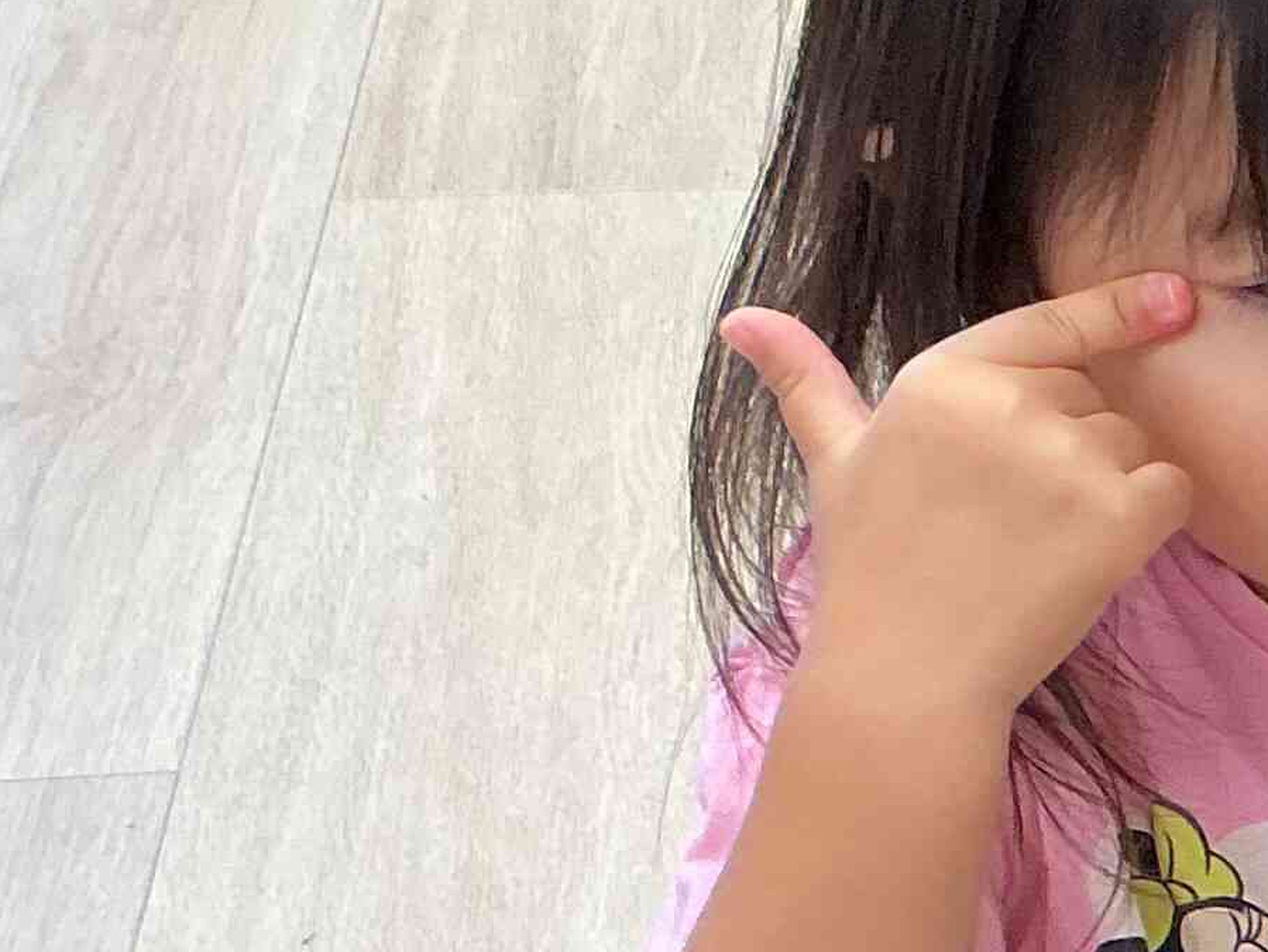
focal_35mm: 130
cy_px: 749
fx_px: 4764
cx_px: 2525
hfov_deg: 13.1
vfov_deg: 11.4
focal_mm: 3
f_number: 1.8
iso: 50
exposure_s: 1/120
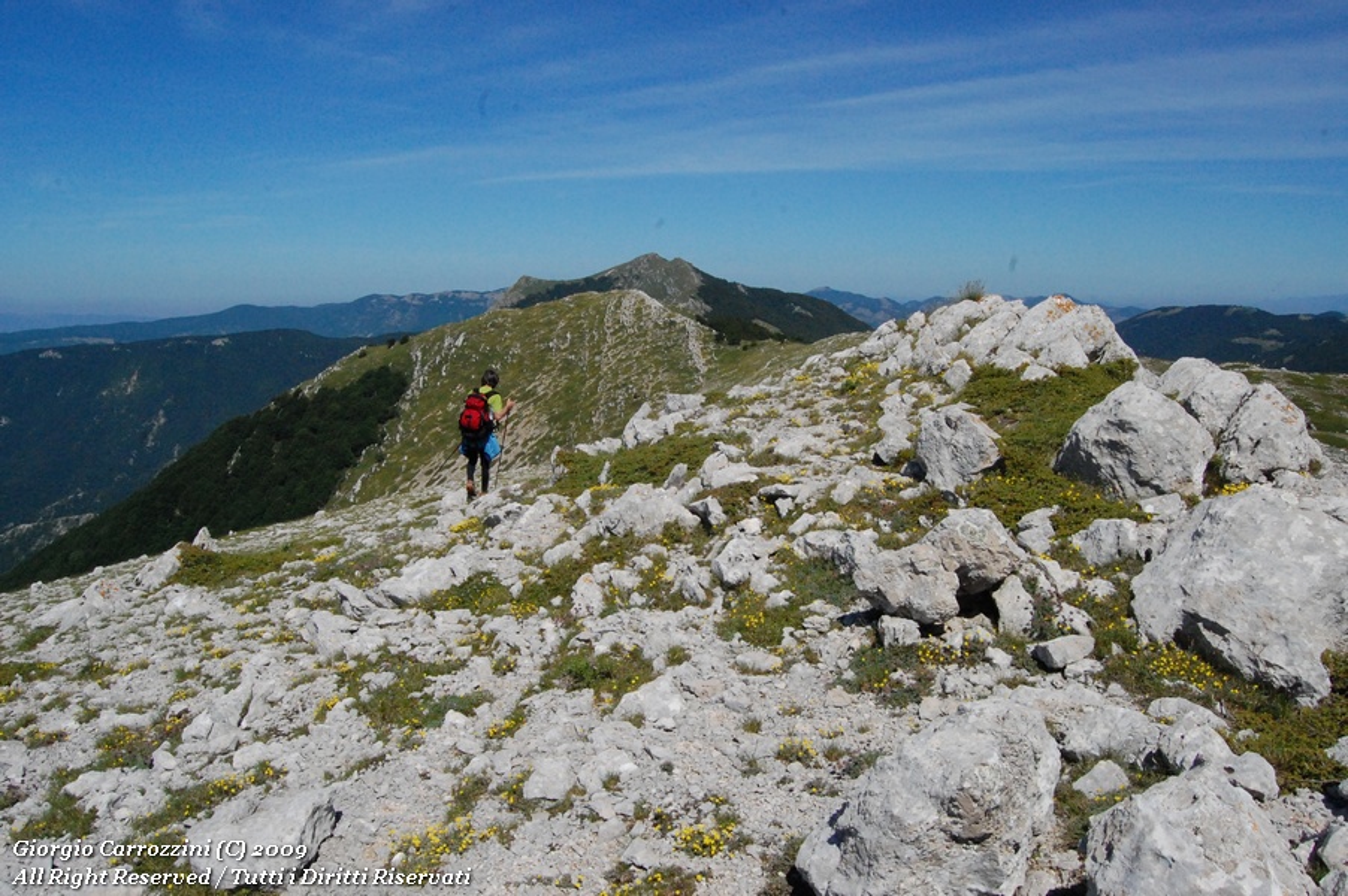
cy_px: 448
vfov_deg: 47.9
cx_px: 674
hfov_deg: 67.4
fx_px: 1010
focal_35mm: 27
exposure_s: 1/1250
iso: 1600
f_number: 18
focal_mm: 18
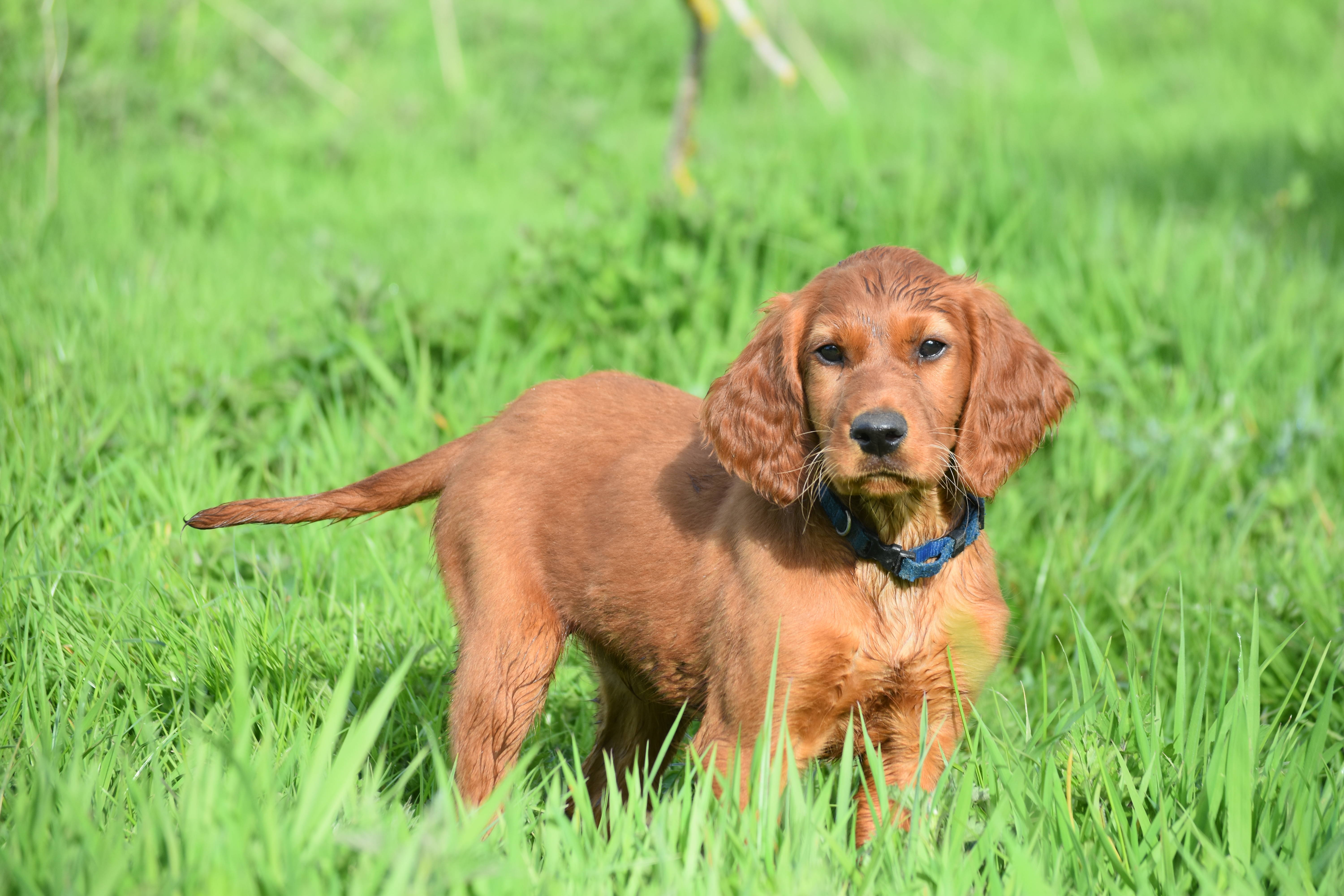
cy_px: 448
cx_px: 672
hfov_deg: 13.4
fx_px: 5712
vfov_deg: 9.0
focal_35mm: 153
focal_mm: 102
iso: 200
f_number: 6.3
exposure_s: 1/250
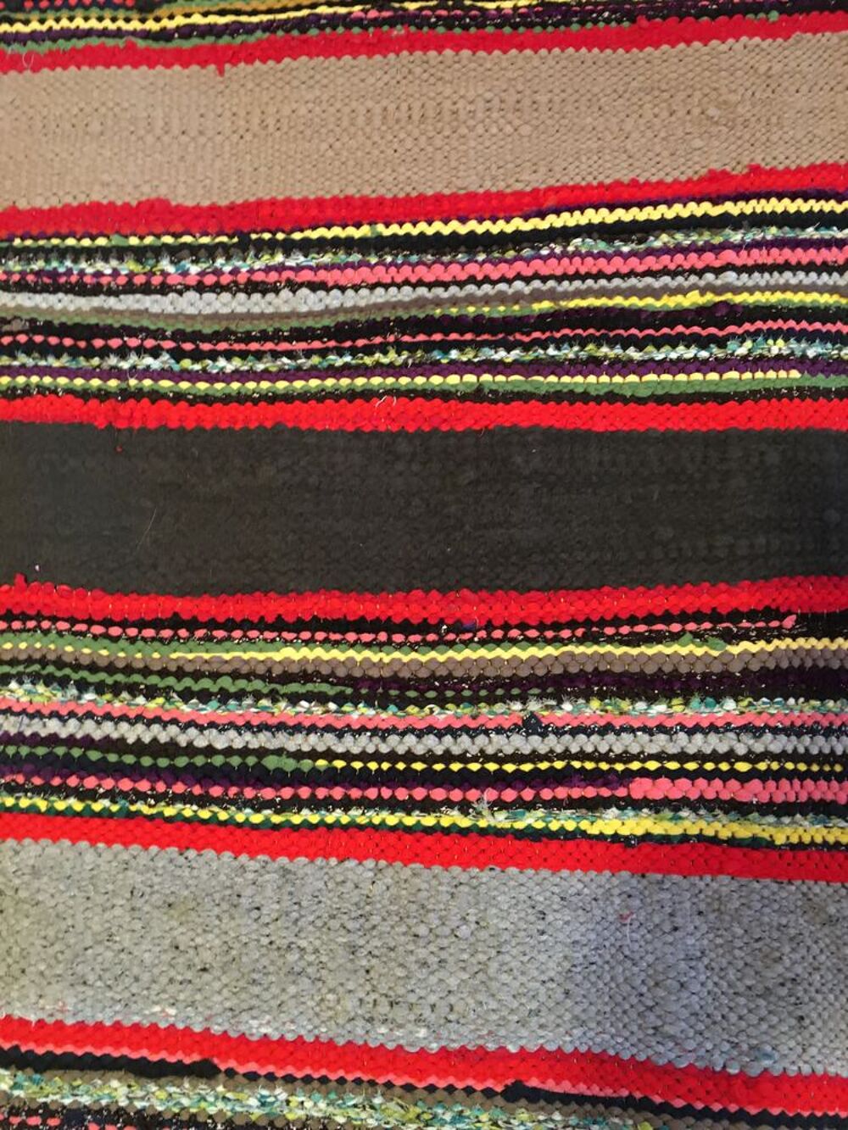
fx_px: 947
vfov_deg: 61.7
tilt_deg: -78.8
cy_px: 565
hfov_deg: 48.2
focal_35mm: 29
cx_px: 424
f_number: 2.2
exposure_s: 1/17
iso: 400
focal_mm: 4.15
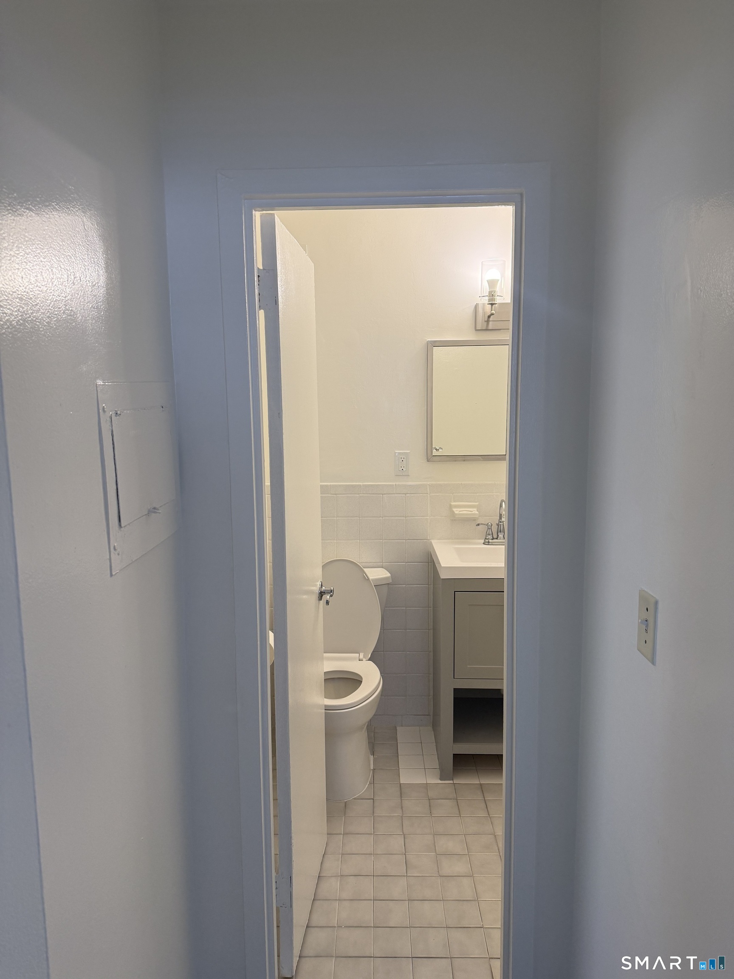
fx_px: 679
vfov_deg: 71.6
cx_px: 367
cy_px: 490
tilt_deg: -6.8
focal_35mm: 24
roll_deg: +0.9
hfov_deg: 56.8
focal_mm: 6.76
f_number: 1.78
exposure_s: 1/156
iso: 160
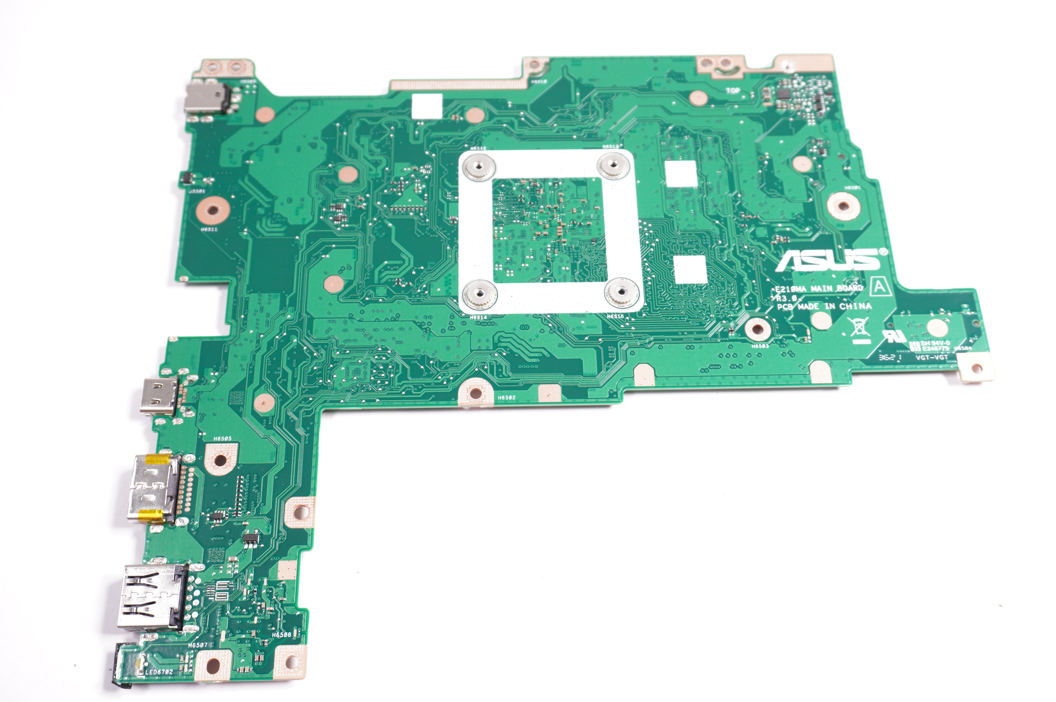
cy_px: 351
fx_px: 1099
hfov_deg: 51.3
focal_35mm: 38
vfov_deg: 35.4
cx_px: 528
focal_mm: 25
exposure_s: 1/80
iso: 400
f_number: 5.6
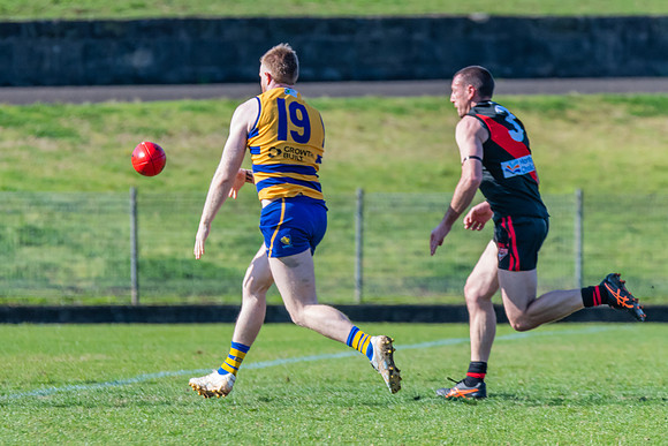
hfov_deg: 3.5
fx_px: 10996
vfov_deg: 2.3
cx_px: 156
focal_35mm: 593
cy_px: 121
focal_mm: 360
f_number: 6
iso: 720
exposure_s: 1/1600
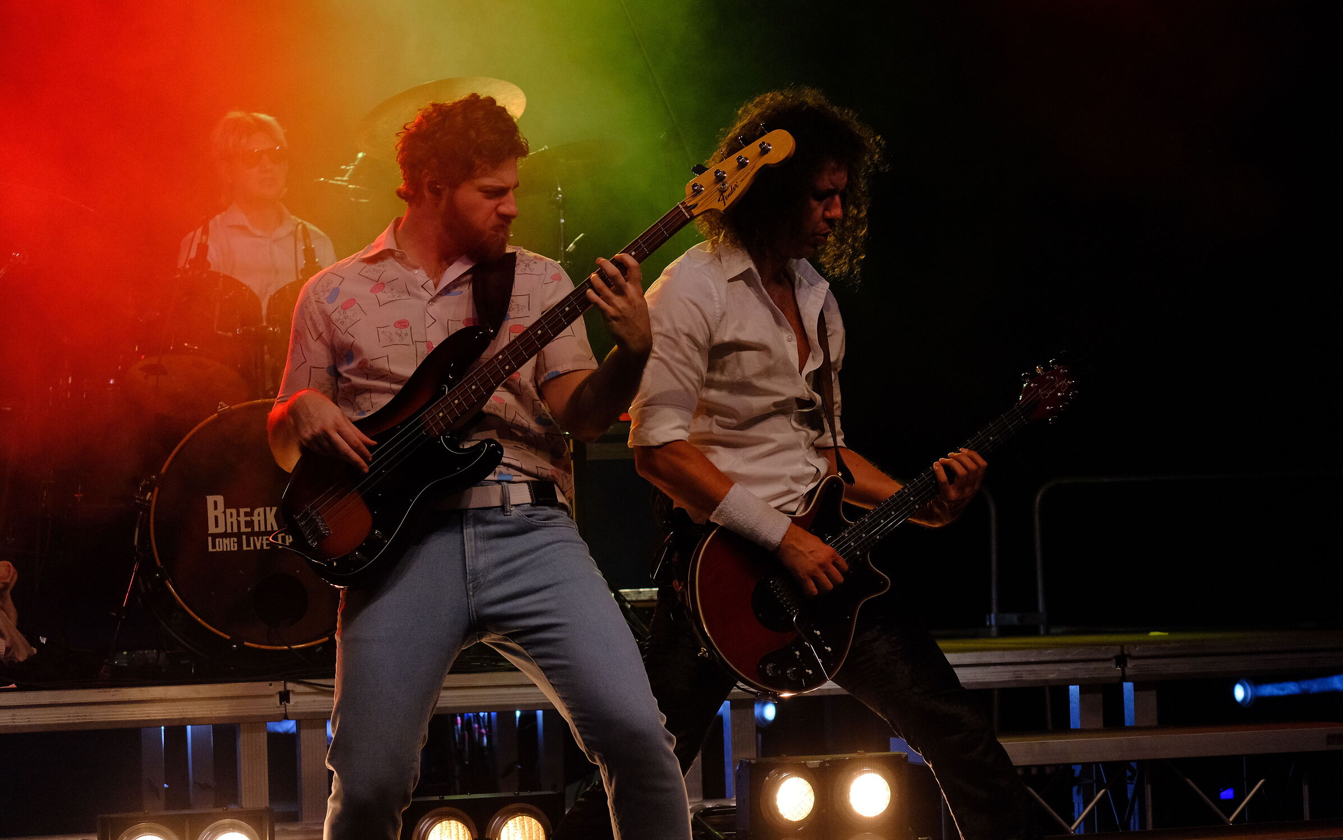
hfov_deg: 24.4
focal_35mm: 85
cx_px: 674
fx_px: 3111
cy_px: 429
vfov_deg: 15.4
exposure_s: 1/1300
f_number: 3.5
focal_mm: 55
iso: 1600
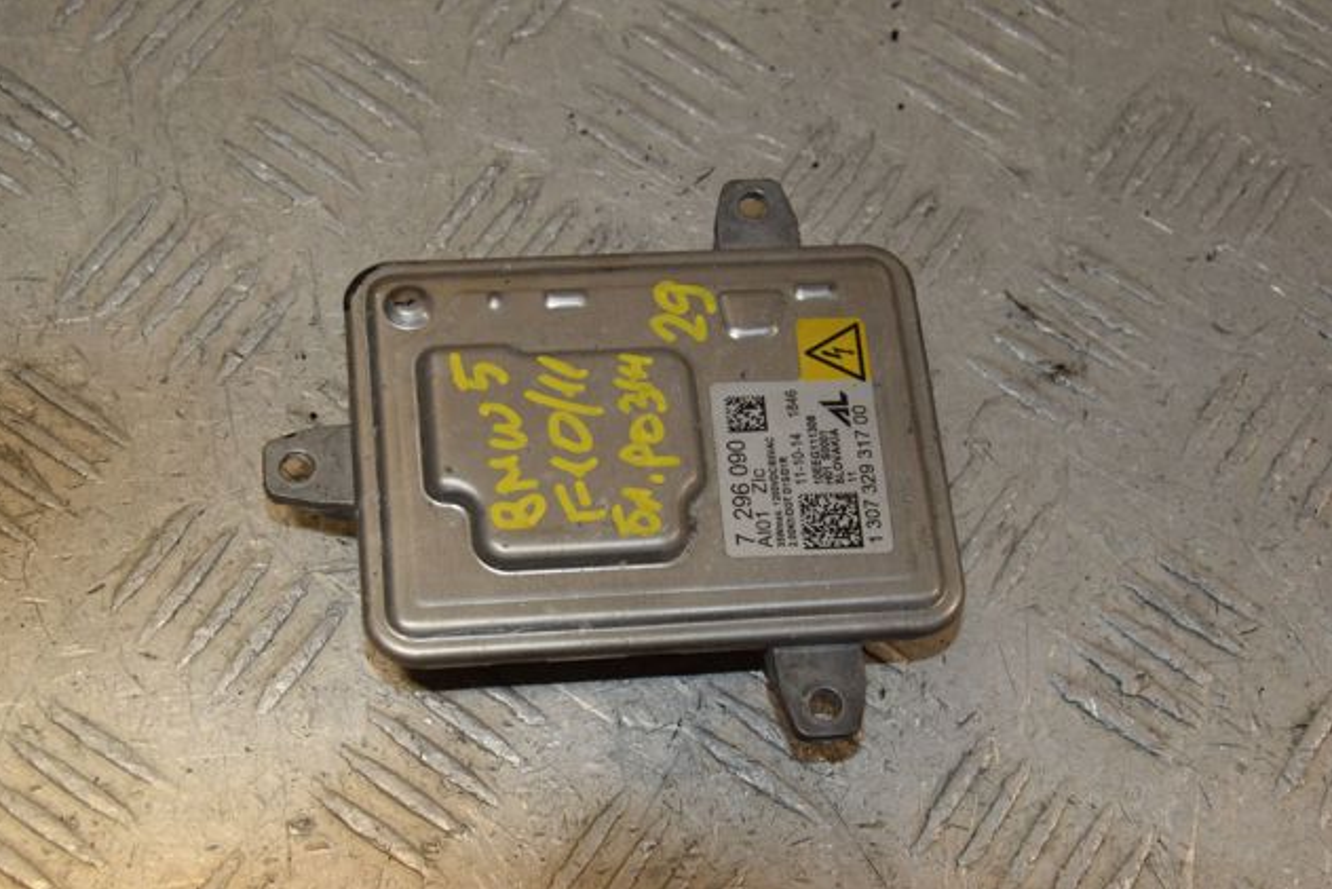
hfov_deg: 27.7
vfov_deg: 18.7
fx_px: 2701
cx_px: 663
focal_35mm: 73
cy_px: 448
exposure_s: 1/200
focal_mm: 48
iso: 800
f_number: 9
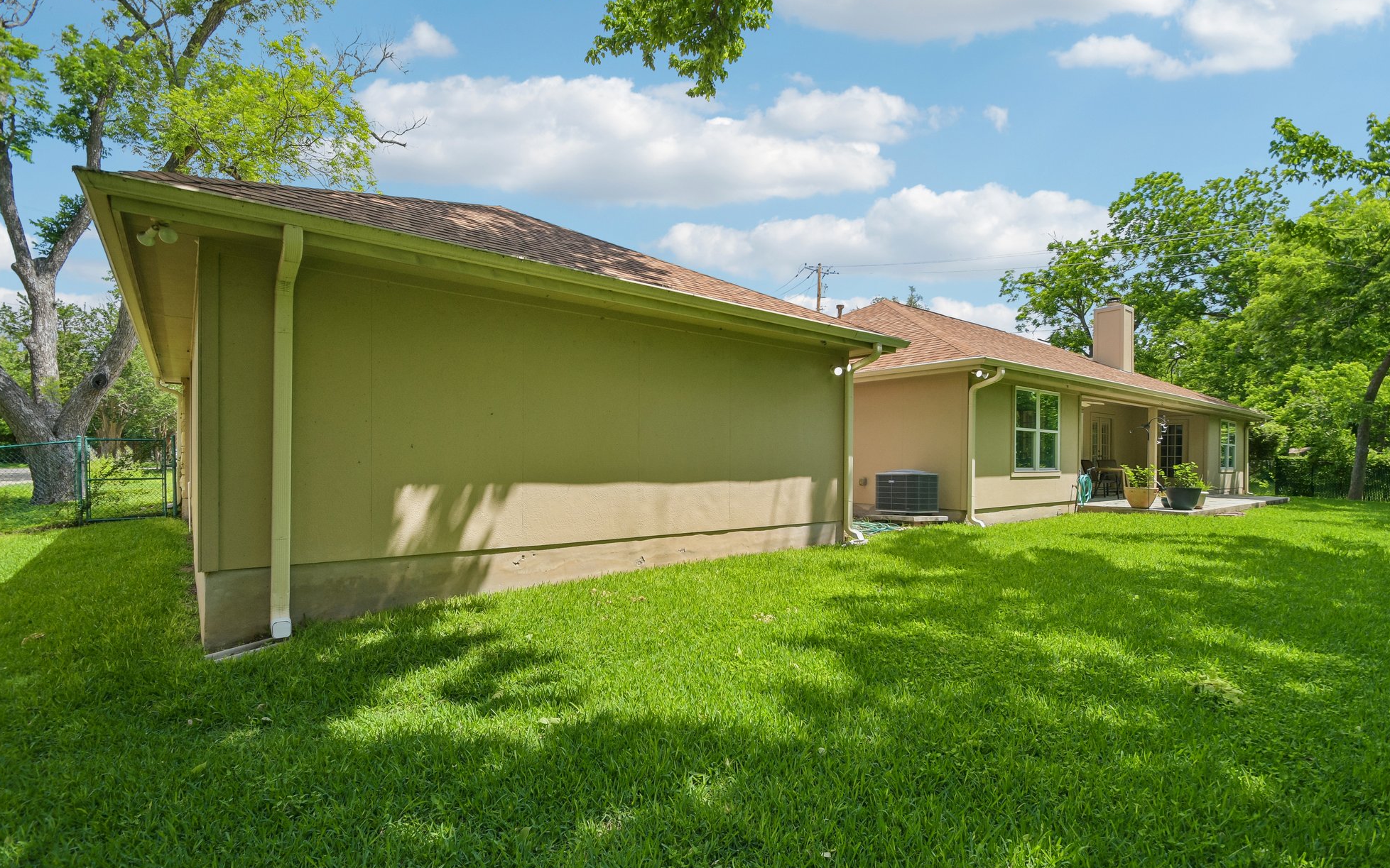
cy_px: 440
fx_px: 606
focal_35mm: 16
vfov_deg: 71.2
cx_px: 698
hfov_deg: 97.8
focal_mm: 10
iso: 400
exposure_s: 1/320
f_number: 8
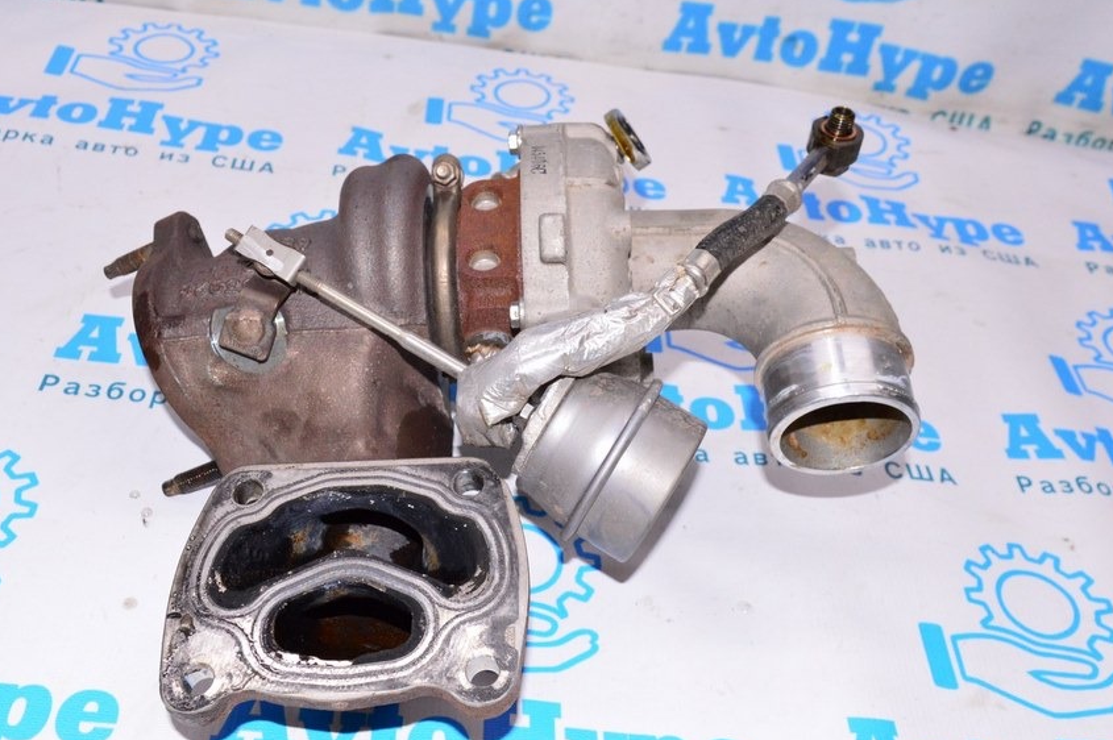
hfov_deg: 48.5
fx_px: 1236
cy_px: 380
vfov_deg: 33.3
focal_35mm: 40
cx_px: 527
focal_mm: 22
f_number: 8
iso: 1600
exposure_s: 1/200
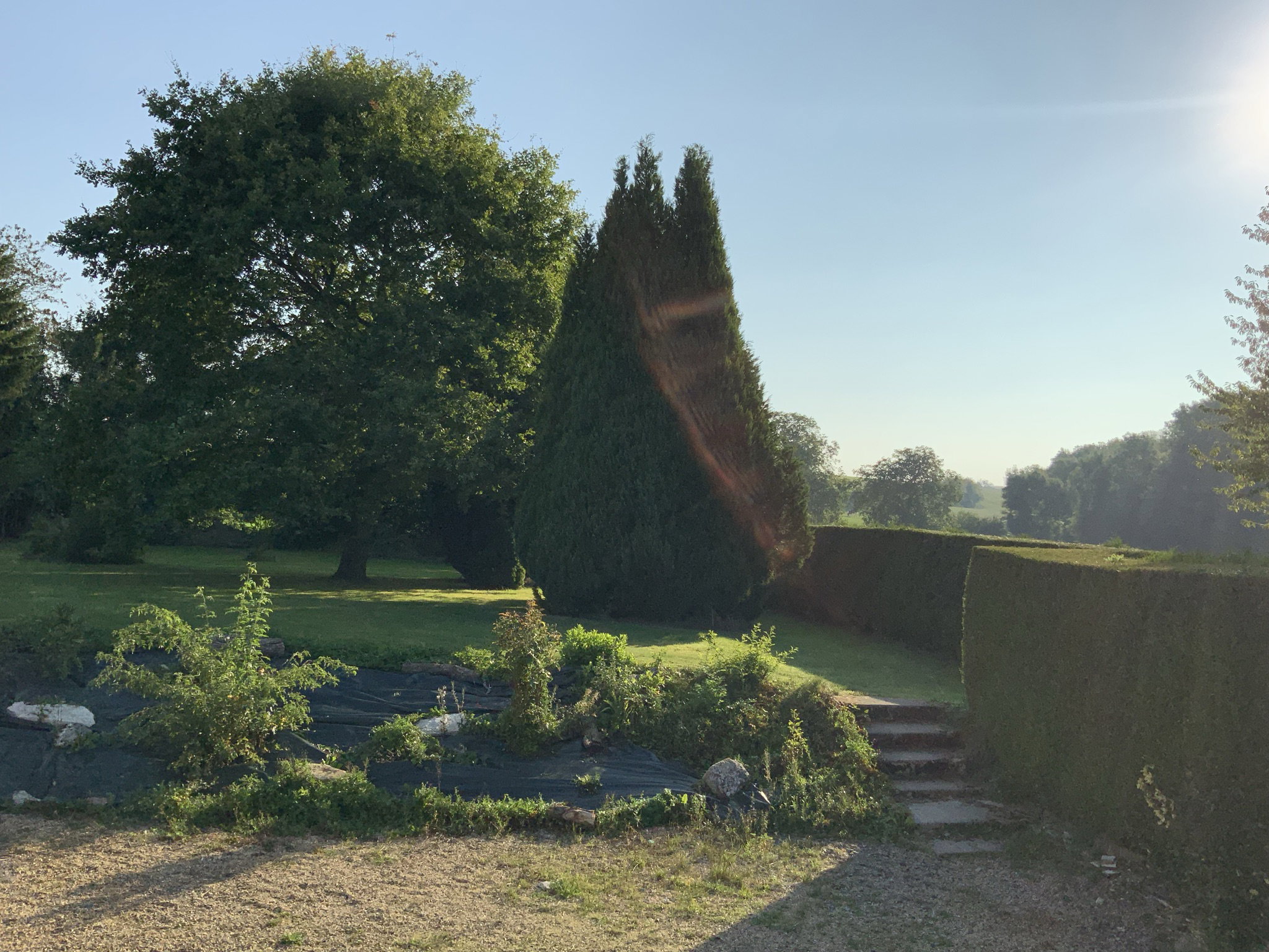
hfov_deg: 61.7
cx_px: 634
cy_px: 476
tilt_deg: +2.7
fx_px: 1063
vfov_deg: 48.2
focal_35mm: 29
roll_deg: -0.1
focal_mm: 3
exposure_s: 1/3322
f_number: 1.8
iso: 20
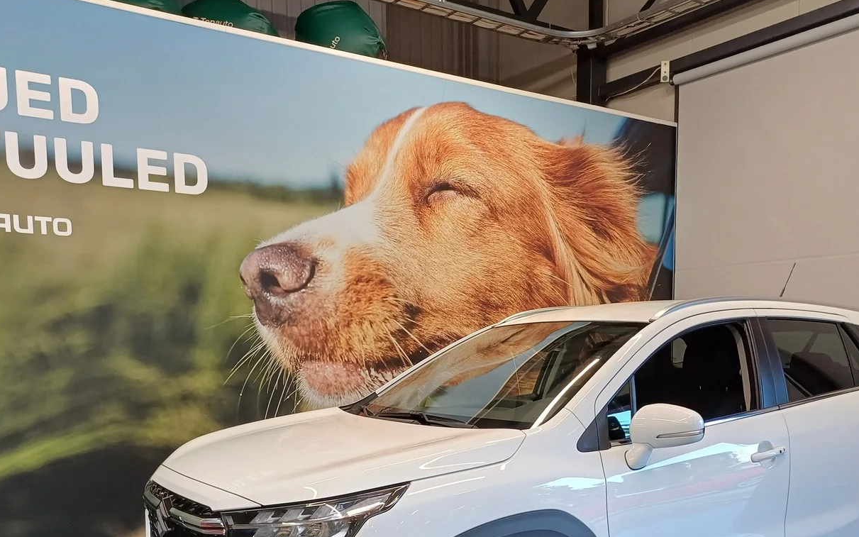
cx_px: 459
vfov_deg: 35.3
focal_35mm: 35
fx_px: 819
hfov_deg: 55.3
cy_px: 419
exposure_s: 1/50
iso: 125
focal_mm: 4.65
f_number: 1.8
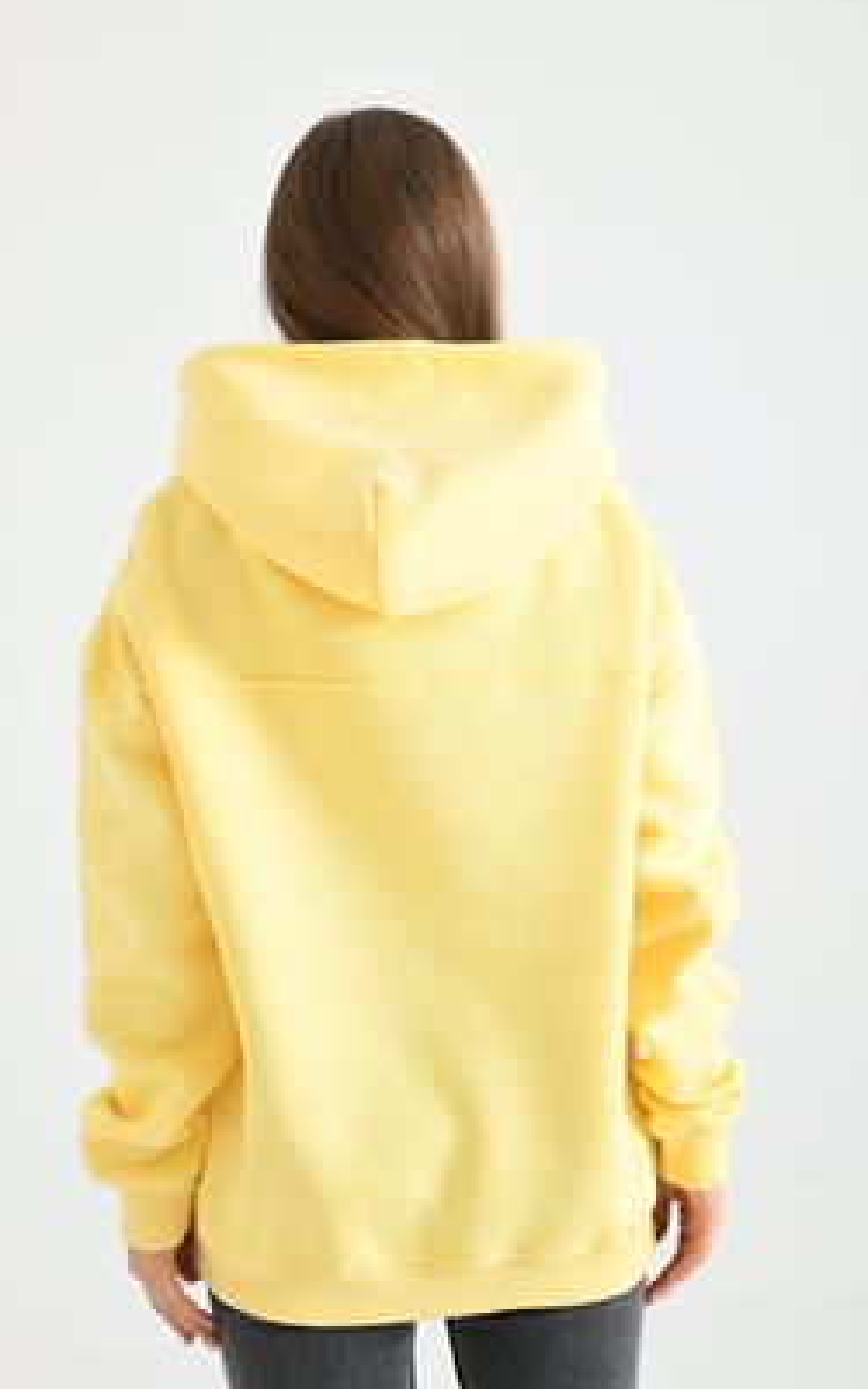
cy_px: 729
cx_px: 399
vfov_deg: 32.5
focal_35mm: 63
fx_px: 2385
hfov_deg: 20.6
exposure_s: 1/125
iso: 100
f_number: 5.6
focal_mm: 55
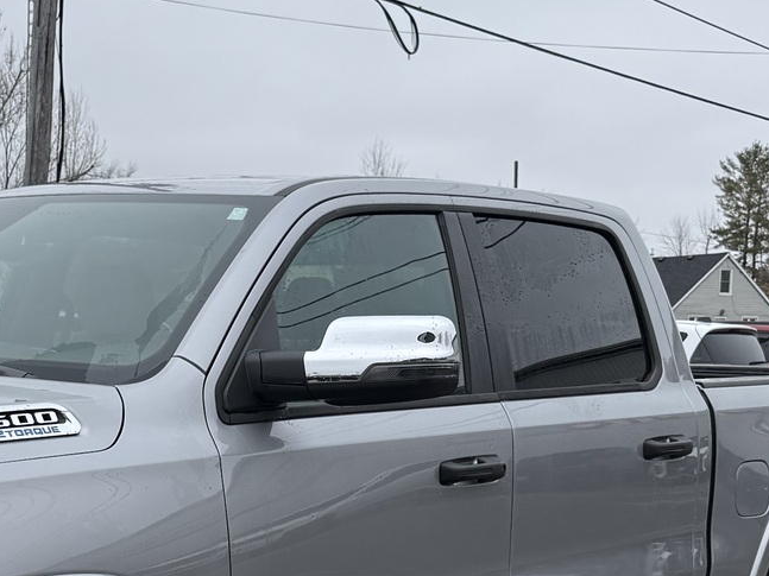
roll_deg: -0.3
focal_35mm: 76
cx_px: 92
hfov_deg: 25.0
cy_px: 520
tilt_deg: -5.3
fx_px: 1688
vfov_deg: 19.0
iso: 80
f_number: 1.78
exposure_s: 1/1949
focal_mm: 6.76
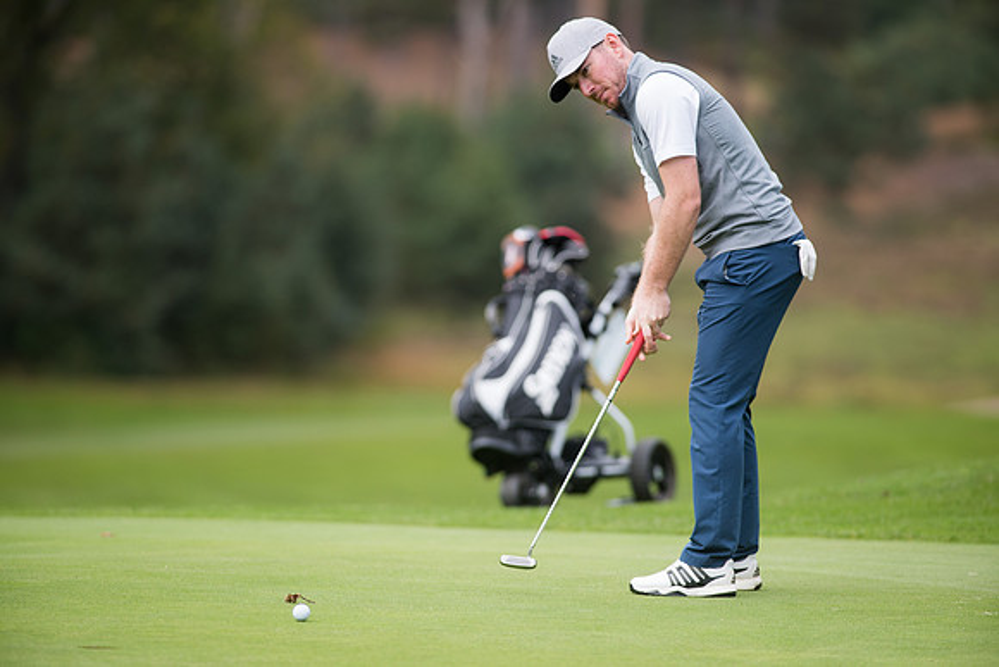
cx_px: 500
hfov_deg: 6.9
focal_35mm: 300
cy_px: 334
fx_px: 8327
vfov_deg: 4.6
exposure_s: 1/1600
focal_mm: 300
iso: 400
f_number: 4
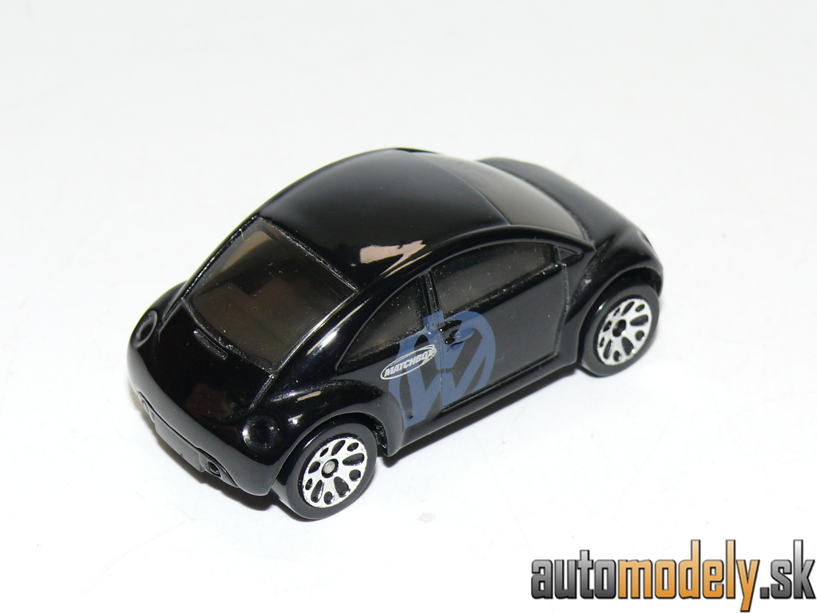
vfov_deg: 15.6
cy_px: 306
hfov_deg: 20.7
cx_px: 408
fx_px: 2242
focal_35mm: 95
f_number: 4
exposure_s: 1/30
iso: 100
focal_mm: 13
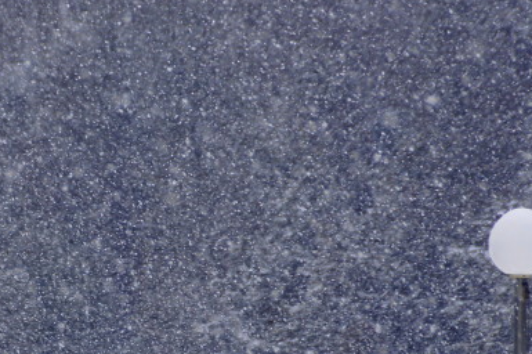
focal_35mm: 786
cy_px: 216
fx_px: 11605
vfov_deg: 1.7
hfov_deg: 2.6
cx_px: 75
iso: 100
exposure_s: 1/320
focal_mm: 180
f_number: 6.3
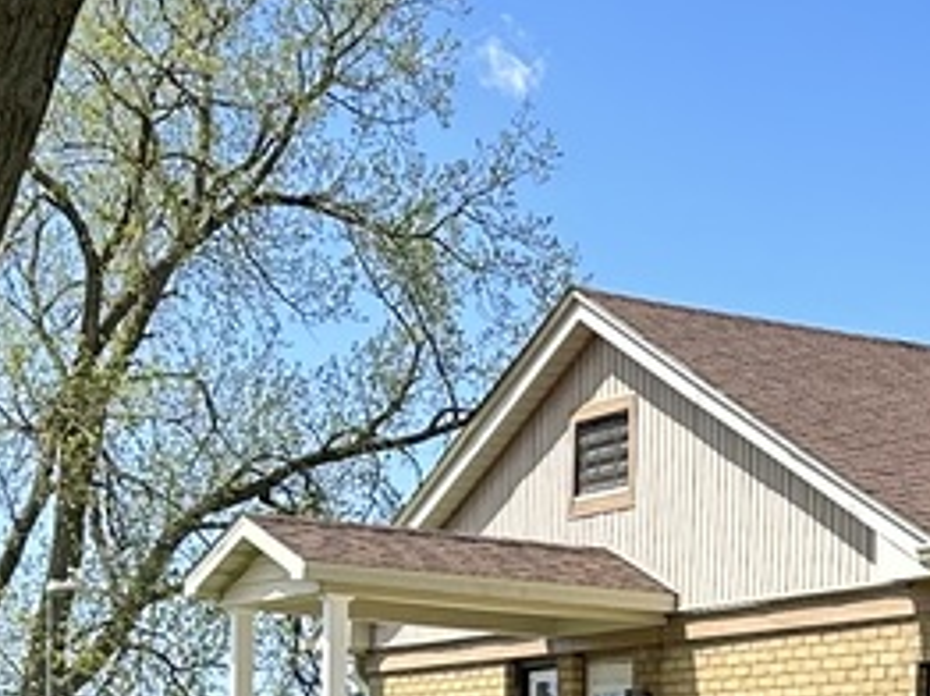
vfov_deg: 10.6
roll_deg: -2.3
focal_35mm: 132
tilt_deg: -3.8
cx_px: 1125
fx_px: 3543
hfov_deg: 14.5
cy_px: 1193
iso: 80
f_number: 1.78
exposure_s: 1/2591
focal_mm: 6.86
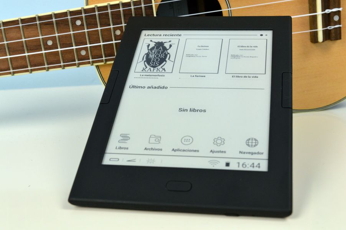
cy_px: 115
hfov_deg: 35.1
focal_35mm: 57
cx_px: 173
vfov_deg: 23.7
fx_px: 547
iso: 800
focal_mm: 38
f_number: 10
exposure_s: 1/25
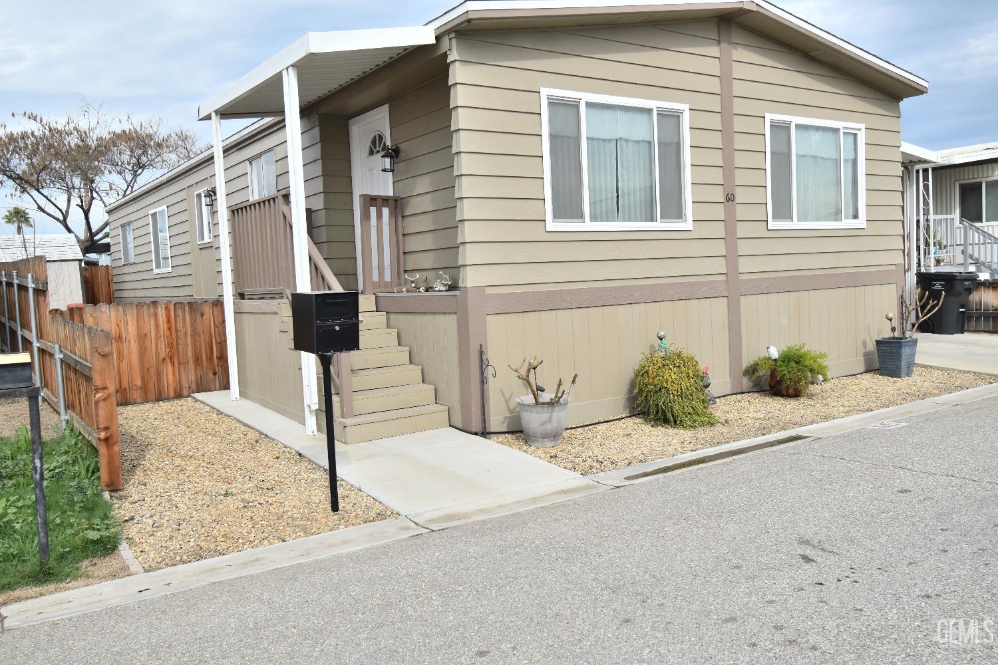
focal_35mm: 30
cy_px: 332
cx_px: 499
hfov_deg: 61.9
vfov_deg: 43.6
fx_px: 832
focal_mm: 20
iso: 100
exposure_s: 1/250
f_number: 8
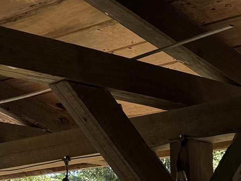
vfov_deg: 10.6
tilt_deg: -7.2
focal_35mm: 122
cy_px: 421
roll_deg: -0.4
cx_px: 376
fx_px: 849
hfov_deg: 14.8
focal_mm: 6.76
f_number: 1.78
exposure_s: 1/632
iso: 80
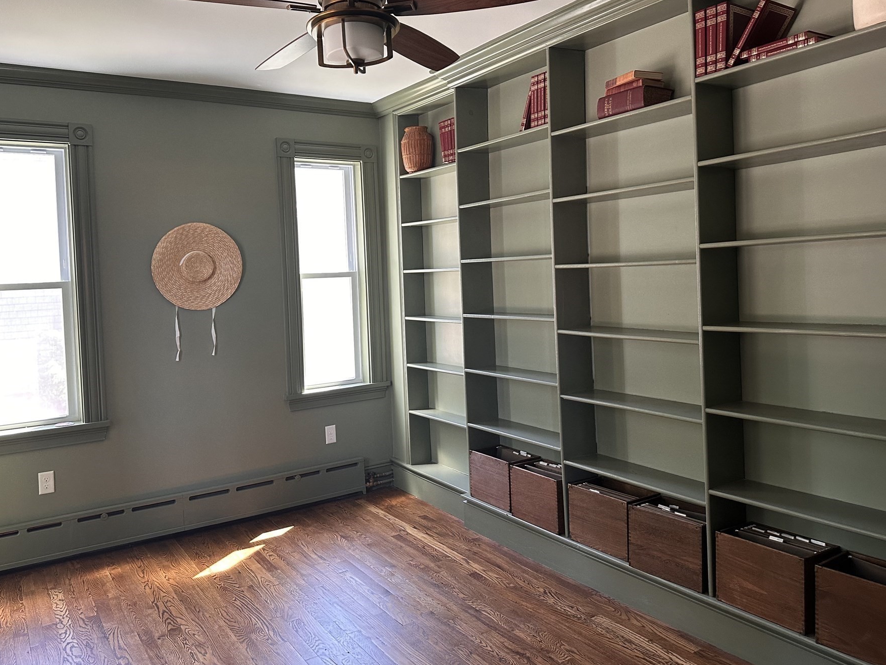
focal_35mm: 28
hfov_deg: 63.4
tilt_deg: -3.5
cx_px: 427
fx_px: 717
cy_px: 288
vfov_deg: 49.6
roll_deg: +2.4
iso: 200
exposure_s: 1/60
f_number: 1.78
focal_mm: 6.86
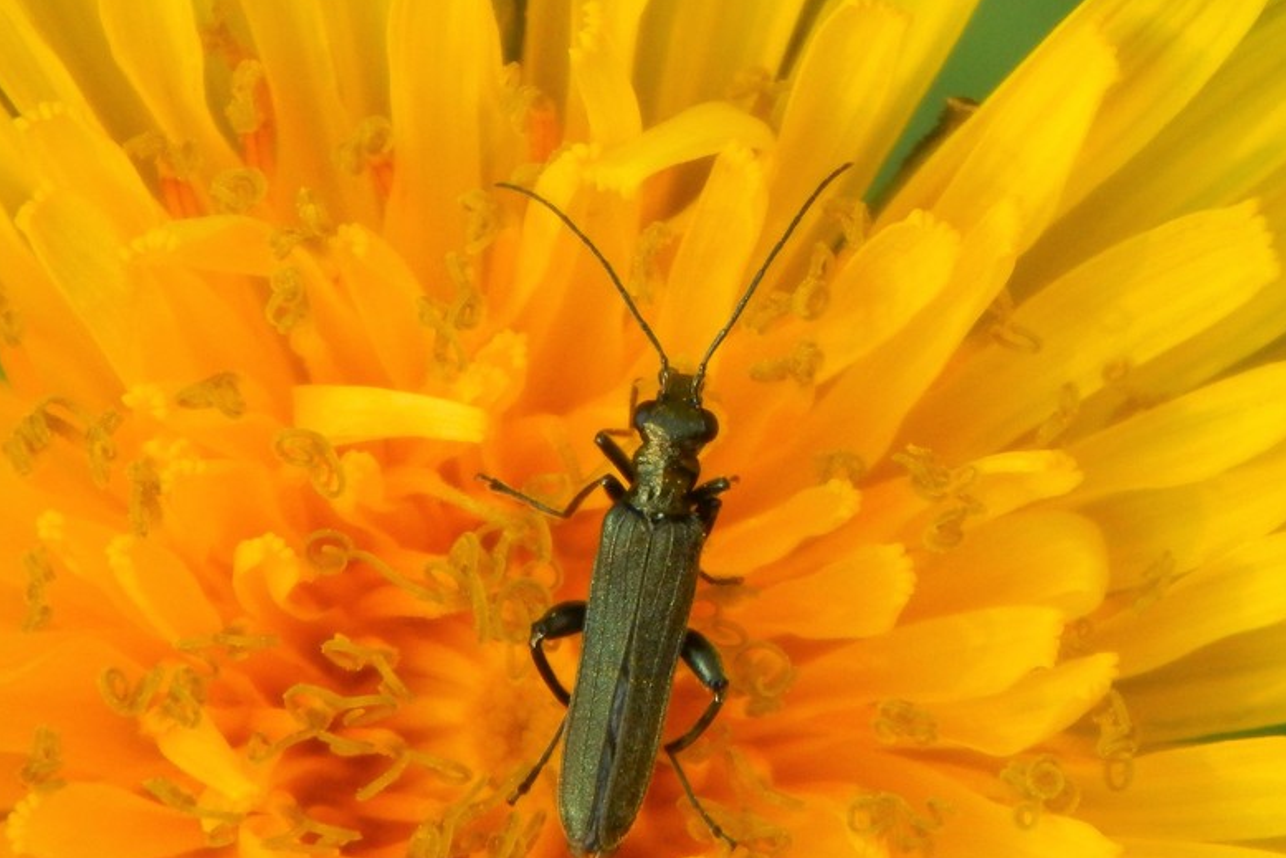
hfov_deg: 8.7
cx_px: 621
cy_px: 494
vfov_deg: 5.8
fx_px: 8431
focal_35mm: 236
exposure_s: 1/250
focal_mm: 37.1
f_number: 5.4
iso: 320
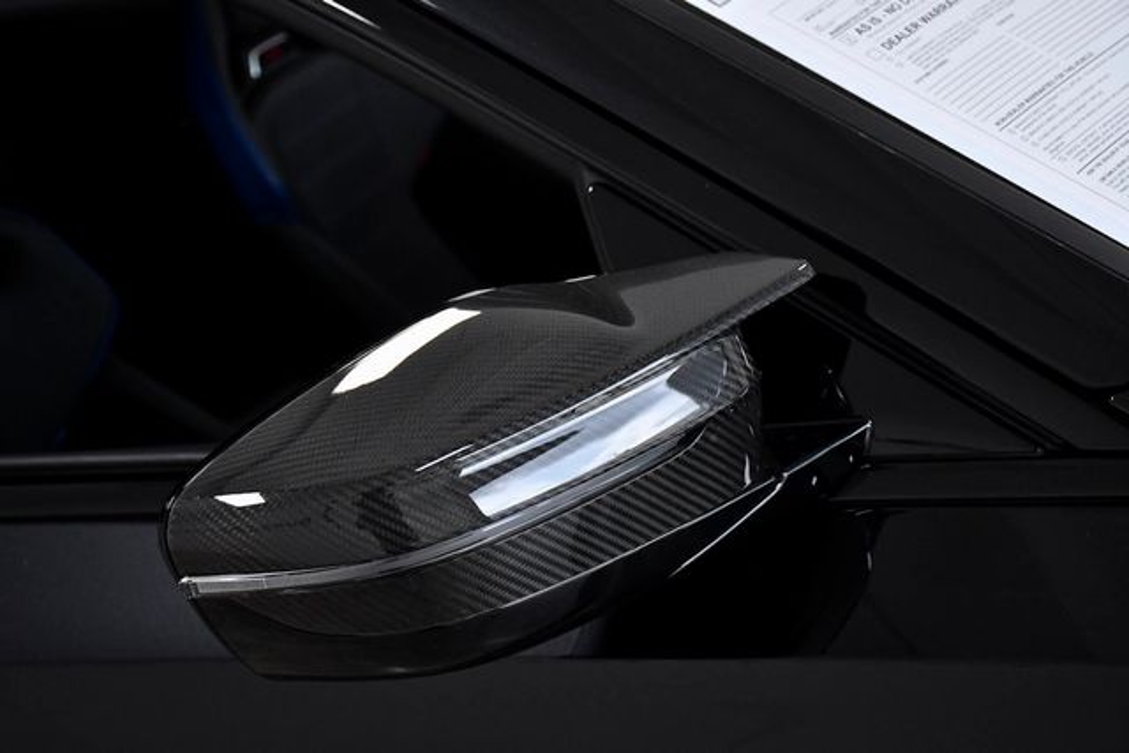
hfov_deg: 28.1
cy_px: 376
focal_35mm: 72
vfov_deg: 18.9
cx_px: 564
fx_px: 2258
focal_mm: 48
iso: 2500
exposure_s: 1/800
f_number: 5.6
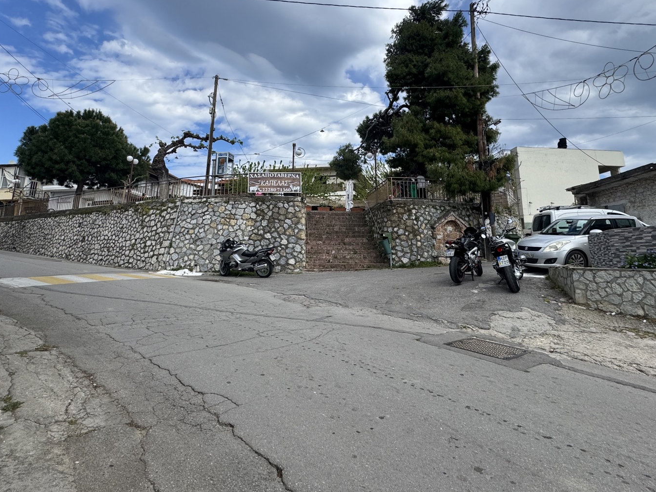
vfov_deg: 64.9
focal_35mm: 20
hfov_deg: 81.7
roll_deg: +0.3
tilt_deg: +11.9
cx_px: 340
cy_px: 182
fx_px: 379
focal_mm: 2.22
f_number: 2.2
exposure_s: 1/1506
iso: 50
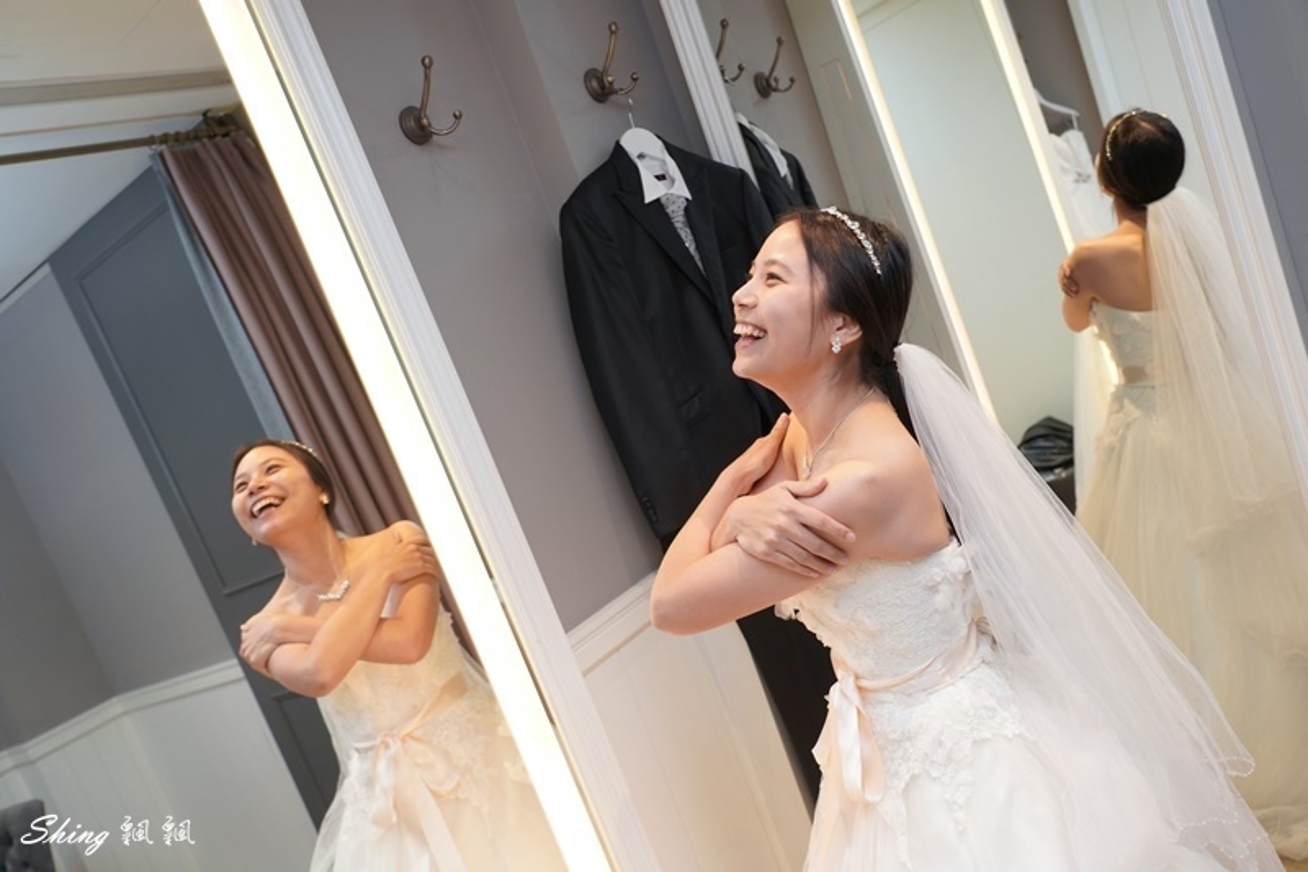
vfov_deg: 41.1
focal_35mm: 32
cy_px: 436
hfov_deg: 58.7
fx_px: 1162
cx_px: 654
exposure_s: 1/100
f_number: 5.6
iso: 800
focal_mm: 32
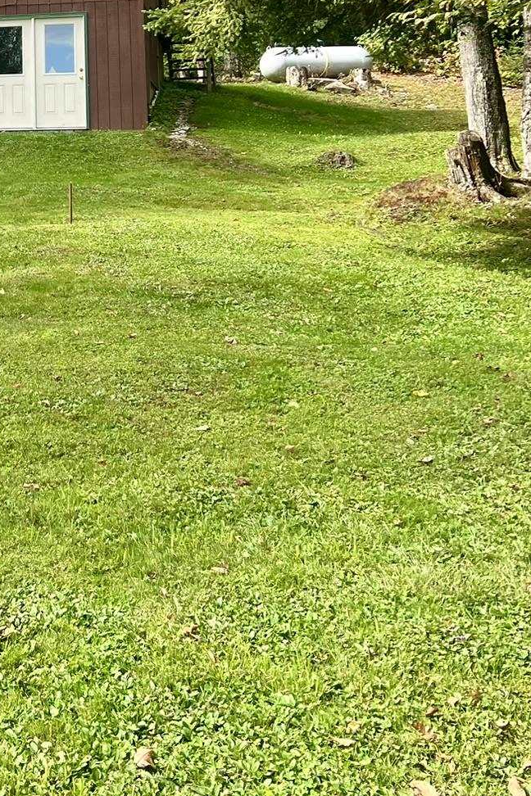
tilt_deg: +9.3
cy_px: 34
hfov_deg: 22.3
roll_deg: +0.8
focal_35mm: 57
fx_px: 1261
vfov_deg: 32.7
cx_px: -73
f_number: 1.5
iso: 50
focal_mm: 5.7
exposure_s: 1/1377
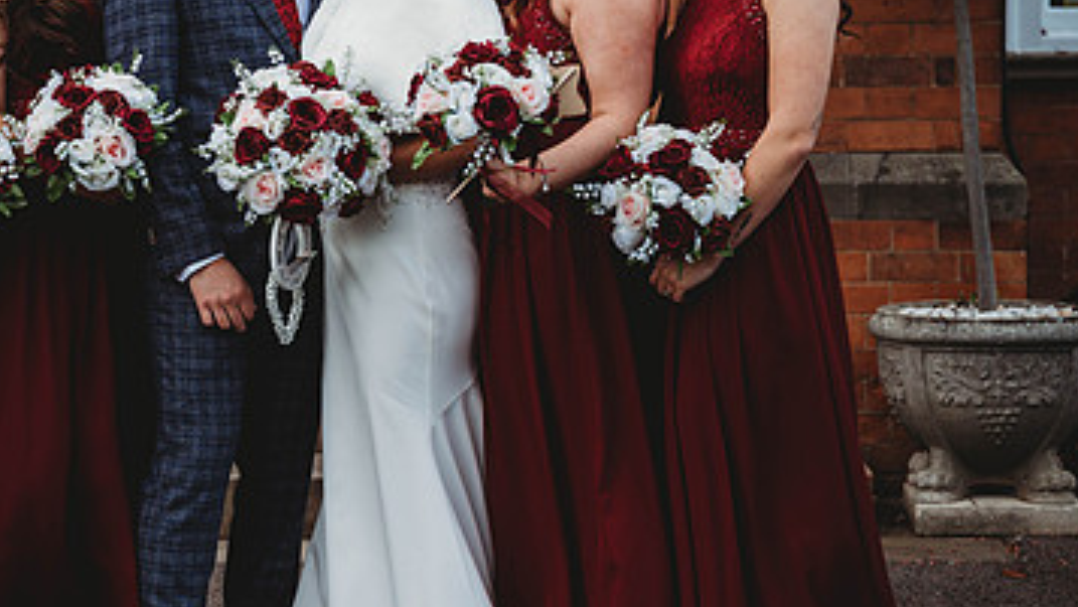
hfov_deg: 20.8
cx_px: 284
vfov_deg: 11.9
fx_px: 2916
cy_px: 260
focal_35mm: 102
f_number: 2.8
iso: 100
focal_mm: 60
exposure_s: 1/200
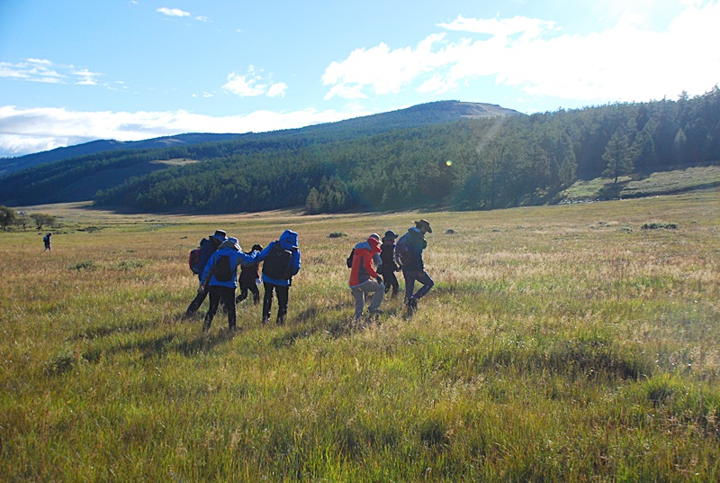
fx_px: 841
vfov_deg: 32.0
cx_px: 360
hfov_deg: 46.3
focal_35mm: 42
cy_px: 242
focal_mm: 28
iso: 400
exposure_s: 1/1600
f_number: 5.6
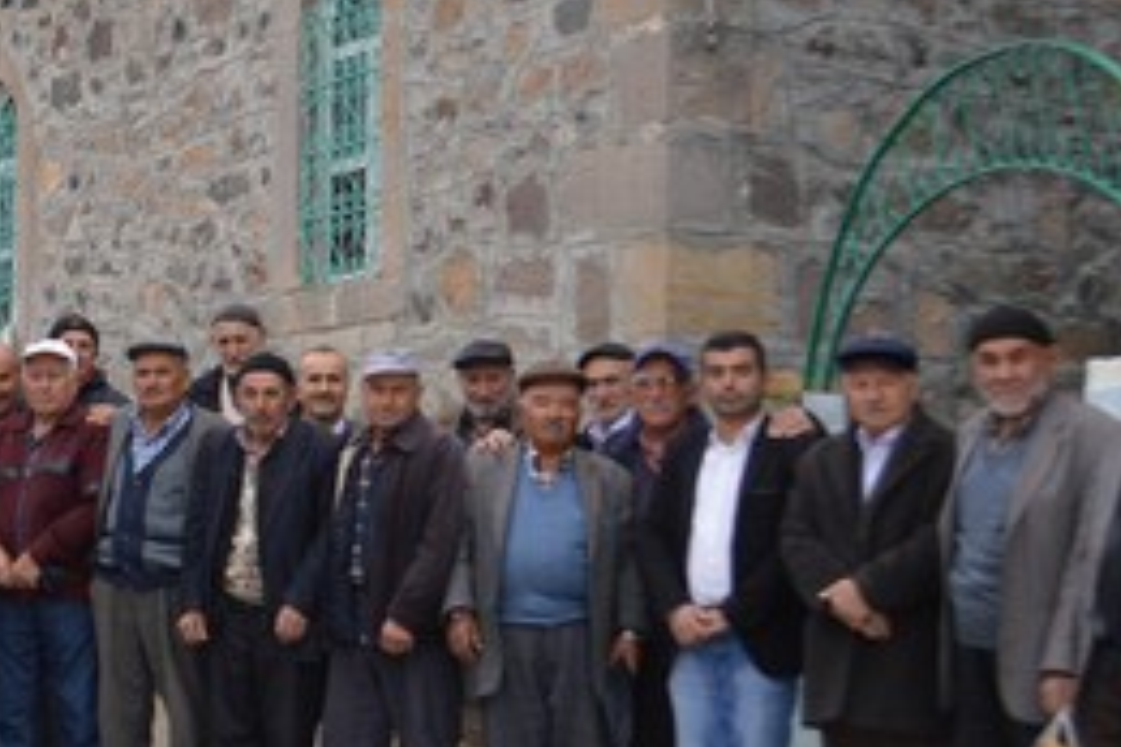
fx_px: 2522
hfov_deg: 23.8
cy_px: 374
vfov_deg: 16.9
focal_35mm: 81
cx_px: -43
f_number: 4.5
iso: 100
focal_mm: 22
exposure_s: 1/200
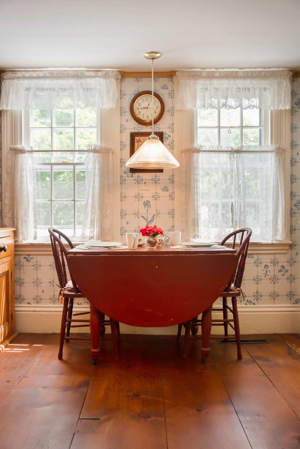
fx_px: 391
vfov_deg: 59.8
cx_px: 150
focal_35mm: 31
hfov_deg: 42.0
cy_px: 224
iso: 320
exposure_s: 1/200
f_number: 2.8
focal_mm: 31.3
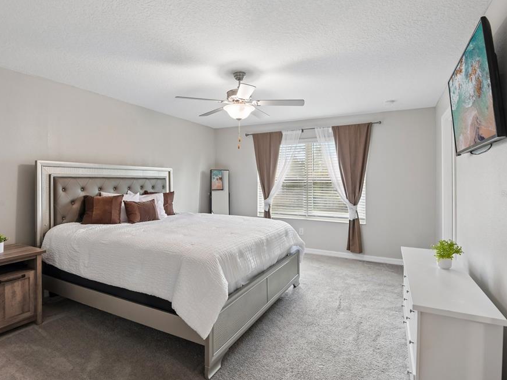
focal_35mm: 18
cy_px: 193
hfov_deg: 87.7
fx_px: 264
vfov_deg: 71.6
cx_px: 238
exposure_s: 1/13
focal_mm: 16
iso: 400
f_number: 7.1
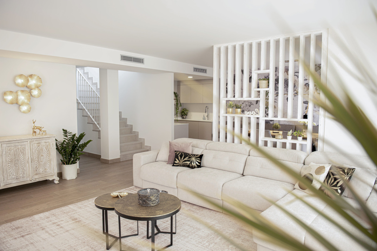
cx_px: 188
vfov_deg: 49.6
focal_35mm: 26
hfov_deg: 69.4
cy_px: 126
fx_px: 272
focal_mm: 26
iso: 640
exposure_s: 1/80
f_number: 3.5
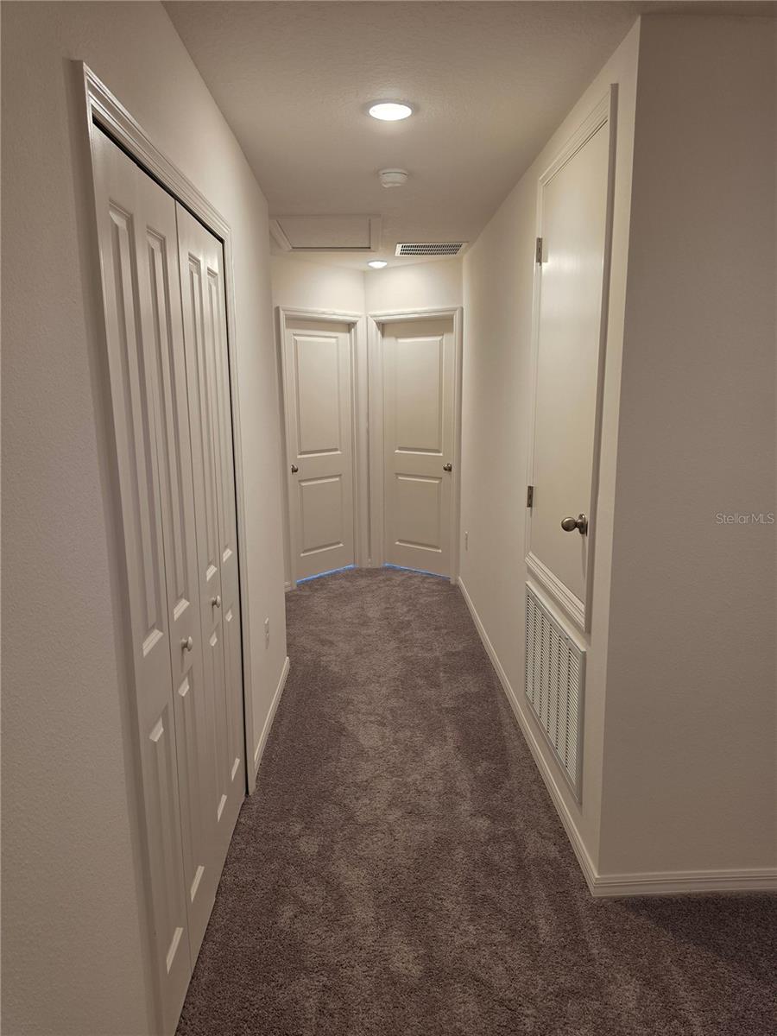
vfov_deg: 73.9
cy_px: 518
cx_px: 388
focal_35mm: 23
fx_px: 688
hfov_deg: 58.9
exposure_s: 1/120
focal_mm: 6.5
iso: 160
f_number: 1.4
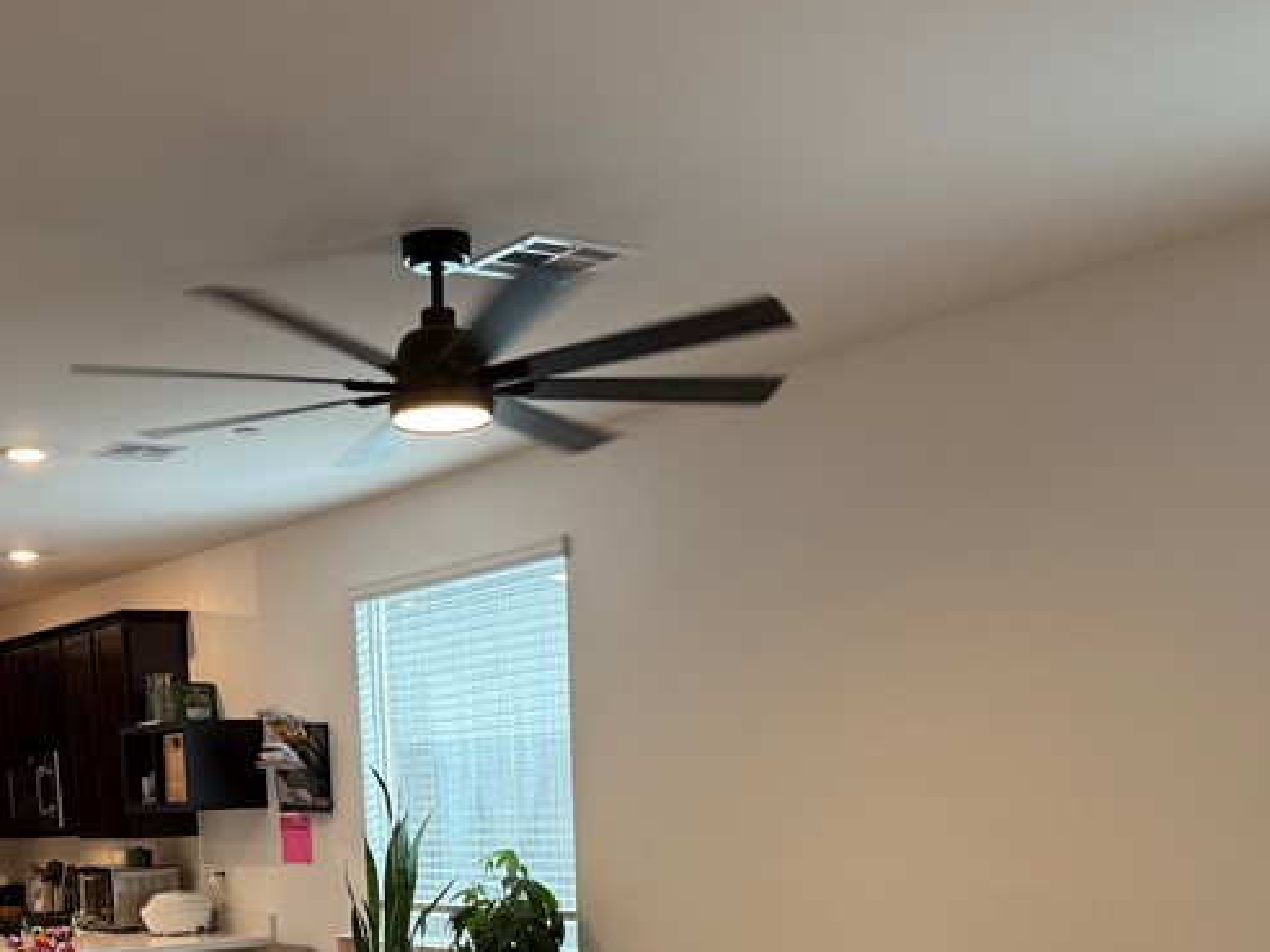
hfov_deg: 37.9
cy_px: 962
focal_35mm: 50
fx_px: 1834
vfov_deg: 27.4
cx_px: 452
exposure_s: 1/120
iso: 160
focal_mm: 6.76
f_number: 1.78
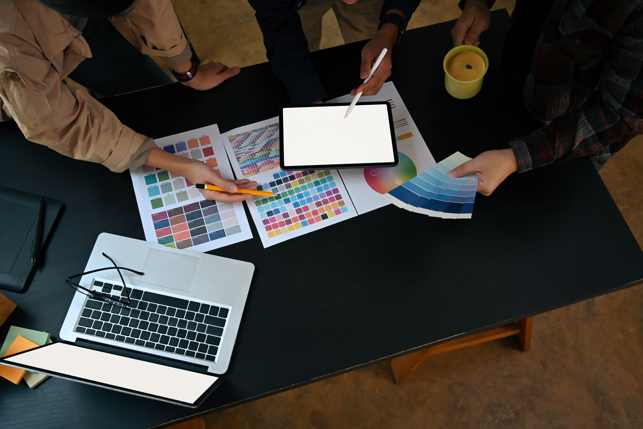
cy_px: 214
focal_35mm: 35
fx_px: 625
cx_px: 322
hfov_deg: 54.4
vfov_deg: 37.9
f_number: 5.6
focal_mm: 35
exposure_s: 1/200
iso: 500
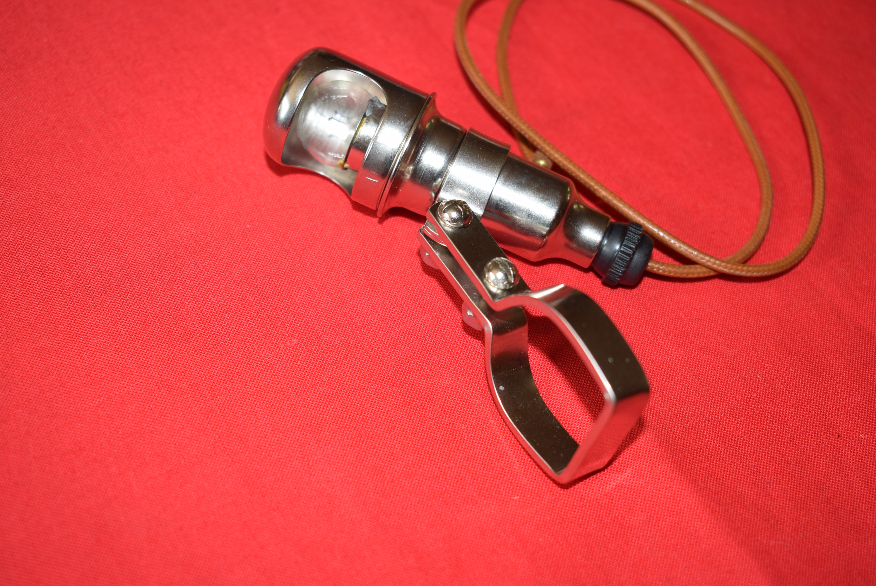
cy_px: 293
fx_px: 1278
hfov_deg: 37.8
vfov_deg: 25.8
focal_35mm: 52
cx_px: 438
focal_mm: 35
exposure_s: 1/60
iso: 160
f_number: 5.6
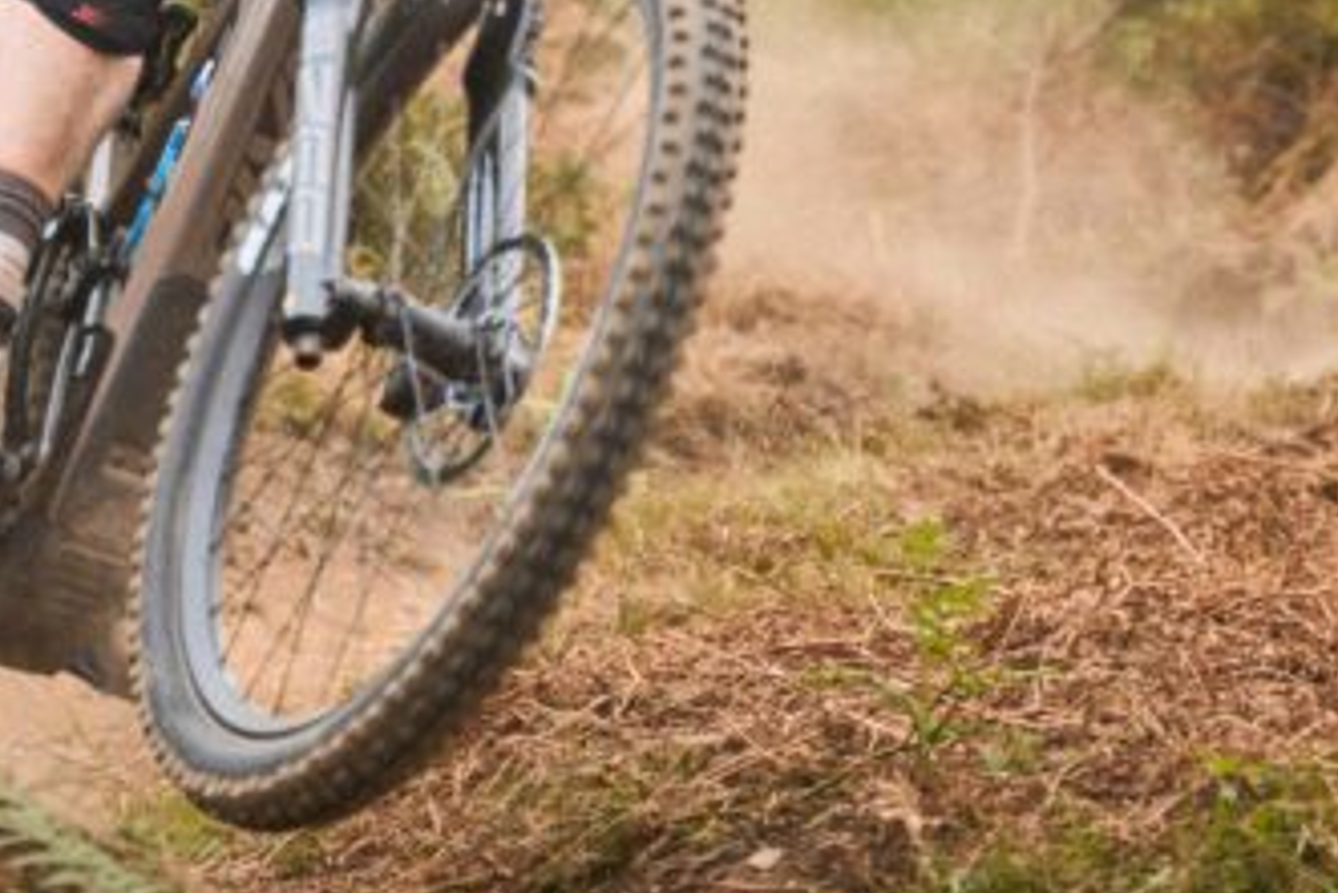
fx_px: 6290
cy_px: 6
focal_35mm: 169
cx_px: 934
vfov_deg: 8.1
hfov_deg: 12.1
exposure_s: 1/640
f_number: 2.8
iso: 125
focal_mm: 54.7
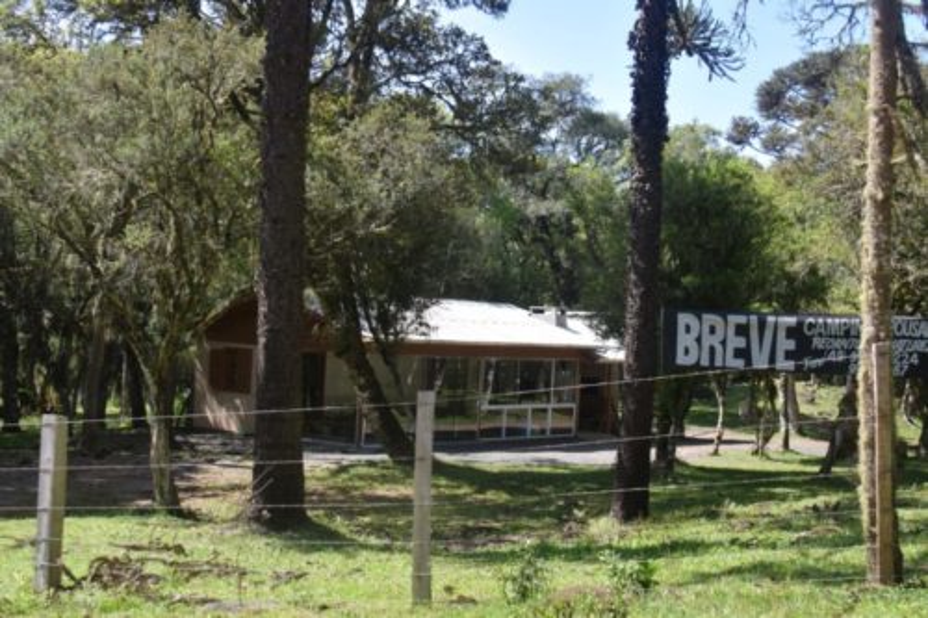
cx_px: 464
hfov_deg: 37.9
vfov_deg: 25.7
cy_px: 309
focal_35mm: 52
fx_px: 1353
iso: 320
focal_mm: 35
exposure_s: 1/250
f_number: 8
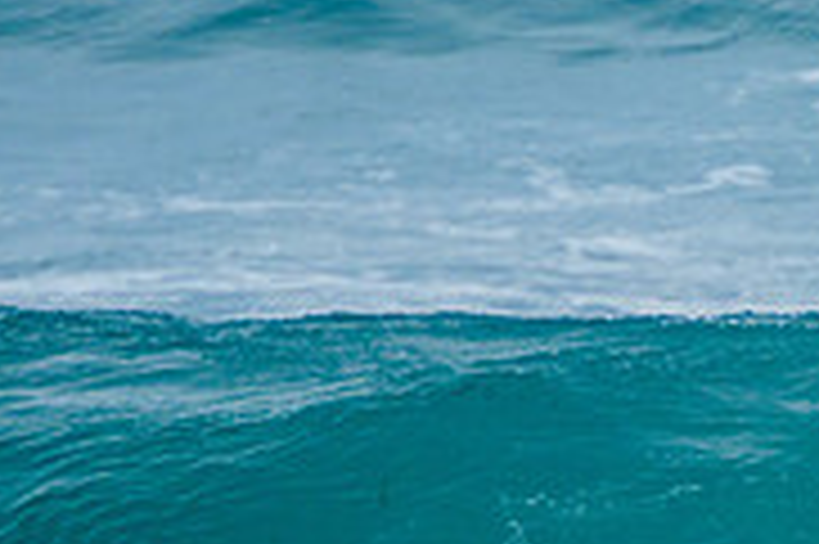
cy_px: 607
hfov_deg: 1.2
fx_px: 39912
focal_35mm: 1756
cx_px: 1240
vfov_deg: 0.8
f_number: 7.1
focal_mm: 400
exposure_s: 1/2000
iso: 500
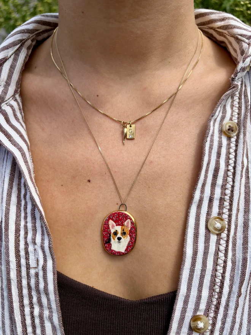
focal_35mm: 26
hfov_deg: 53.1
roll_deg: +0.5
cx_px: 126
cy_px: 168
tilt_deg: -22.2
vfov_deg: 67.3
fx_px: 251
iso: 64
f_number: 1.6
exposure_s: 1/4608
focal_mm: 5.96
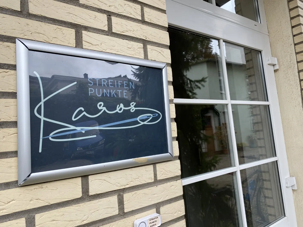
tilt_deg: +5.6
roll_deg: +5.3
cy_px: 114
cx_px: 152
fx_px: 228
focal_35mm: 26
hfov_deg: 67.3
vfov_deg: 53.1
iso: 32
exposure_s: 1/134
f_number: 1.8
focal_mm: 4.25
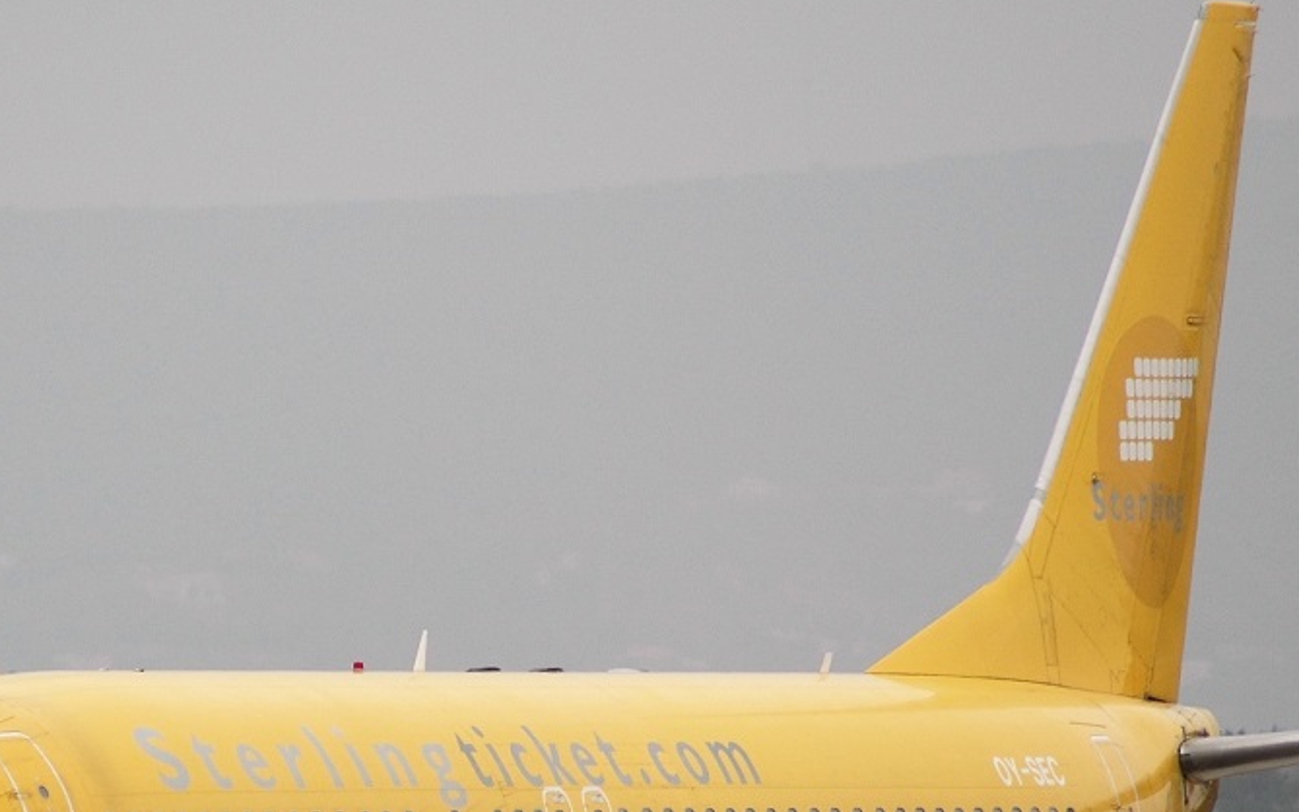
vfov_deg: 1.6
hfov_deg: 2.6
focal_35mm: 822
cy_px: 714
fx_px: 29098
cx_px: 254
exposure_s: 1/800
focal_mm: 300
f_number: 6
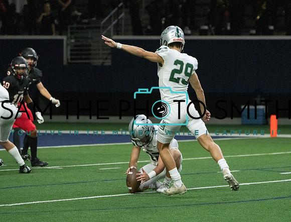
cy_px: 121
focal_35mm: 305
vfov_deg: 4.9
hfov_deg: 6.5
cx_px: 181
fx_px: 2576
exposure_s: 1/1000
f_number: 5.6
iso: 12800
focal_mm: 253
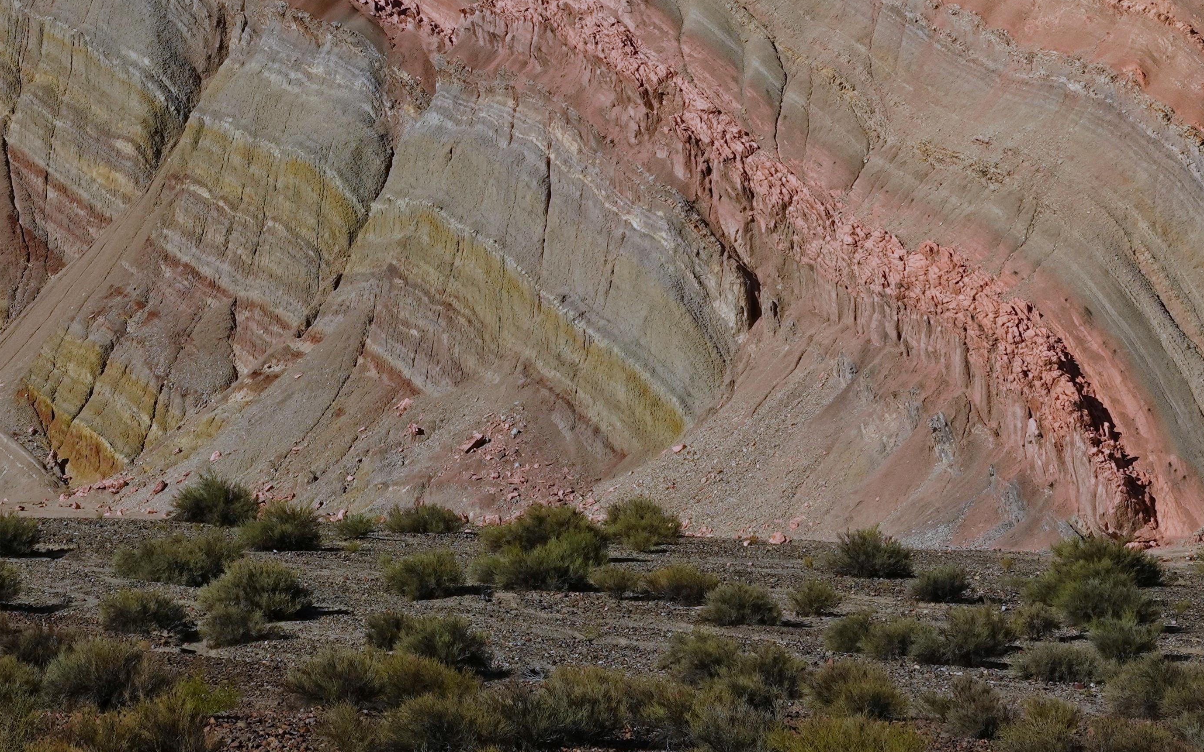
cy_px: 17
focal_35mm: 172
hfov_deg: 12.1
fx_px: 5644
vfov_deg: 7.6
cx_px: 250
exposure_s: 1/1000
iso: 100
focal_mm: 31.33
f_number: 4.5
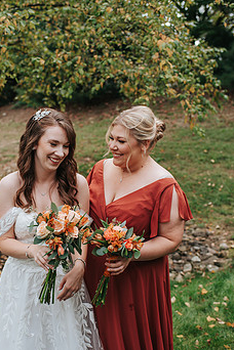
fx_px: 448
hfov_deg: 29.1
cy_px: 193
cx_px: 89
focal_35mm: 46
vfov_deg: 42.7
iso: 100
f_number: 2.8
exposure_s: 1/640
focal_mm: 35
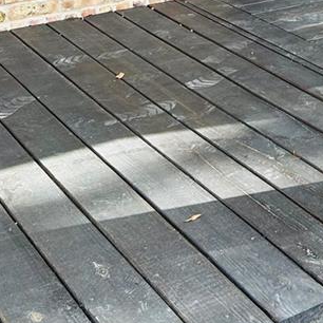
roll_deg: -0.4
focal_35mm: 90
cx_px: 372
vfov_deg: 16.2
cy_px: -266
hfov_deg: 18.4
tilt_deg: -1.9
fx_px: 950
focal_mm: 5.7
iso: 50
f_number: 1.5
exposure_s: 1/374
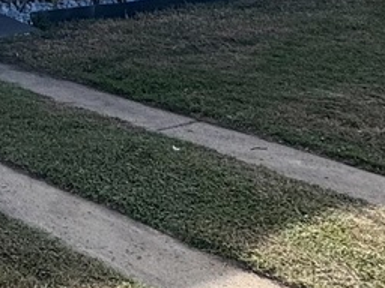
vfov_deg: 16.2
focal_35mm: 82
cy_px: -167
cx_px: -230
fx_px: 912
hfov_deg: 19.8
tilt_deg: +0.2
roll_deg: -0.3
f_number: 2.2
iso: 40
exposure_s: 1/533
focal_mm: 2.22
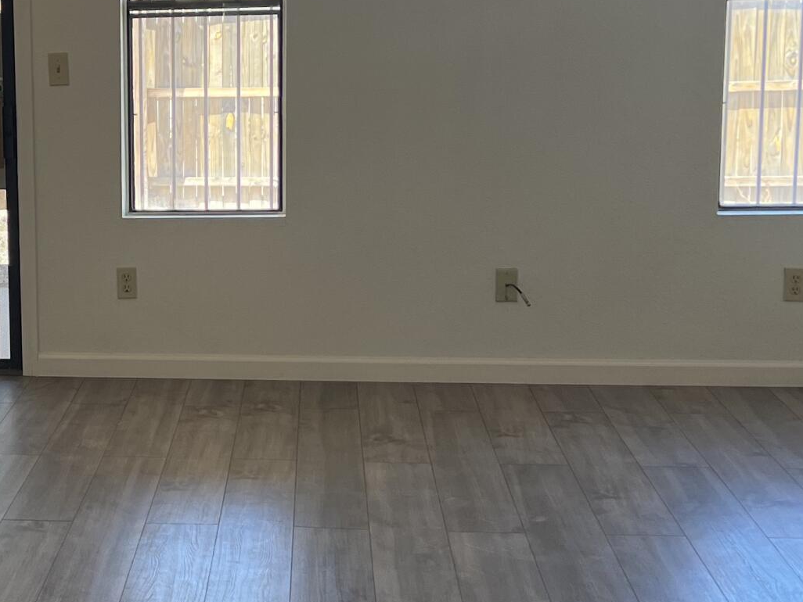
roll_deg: +1.7
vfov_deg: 19.4
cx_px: 45
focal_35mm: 76
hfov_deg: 24.7
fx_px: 1763
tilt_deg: -7.9
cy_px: 255
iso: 64
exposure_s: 1/120
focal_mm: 5.7
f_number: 1.5
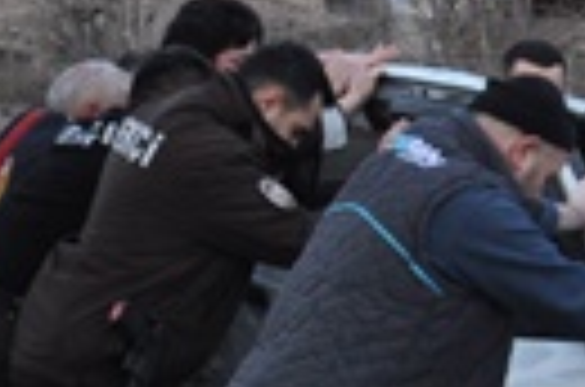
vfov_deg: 8.2
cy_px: 443
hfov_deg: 12.1
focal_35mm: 166
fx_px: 2691
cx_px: 756
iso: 640
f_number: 7.1
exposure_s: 1/50
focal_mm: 18
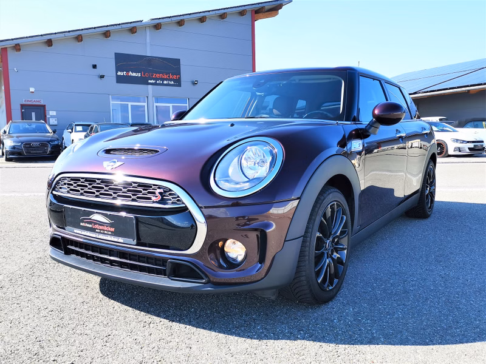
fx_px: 435
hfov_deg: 58.4
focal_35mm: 31
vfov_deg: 45.4
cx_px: 243
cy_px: 182
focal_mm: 5.58
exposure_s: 1/1138
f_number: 1.8
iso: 50
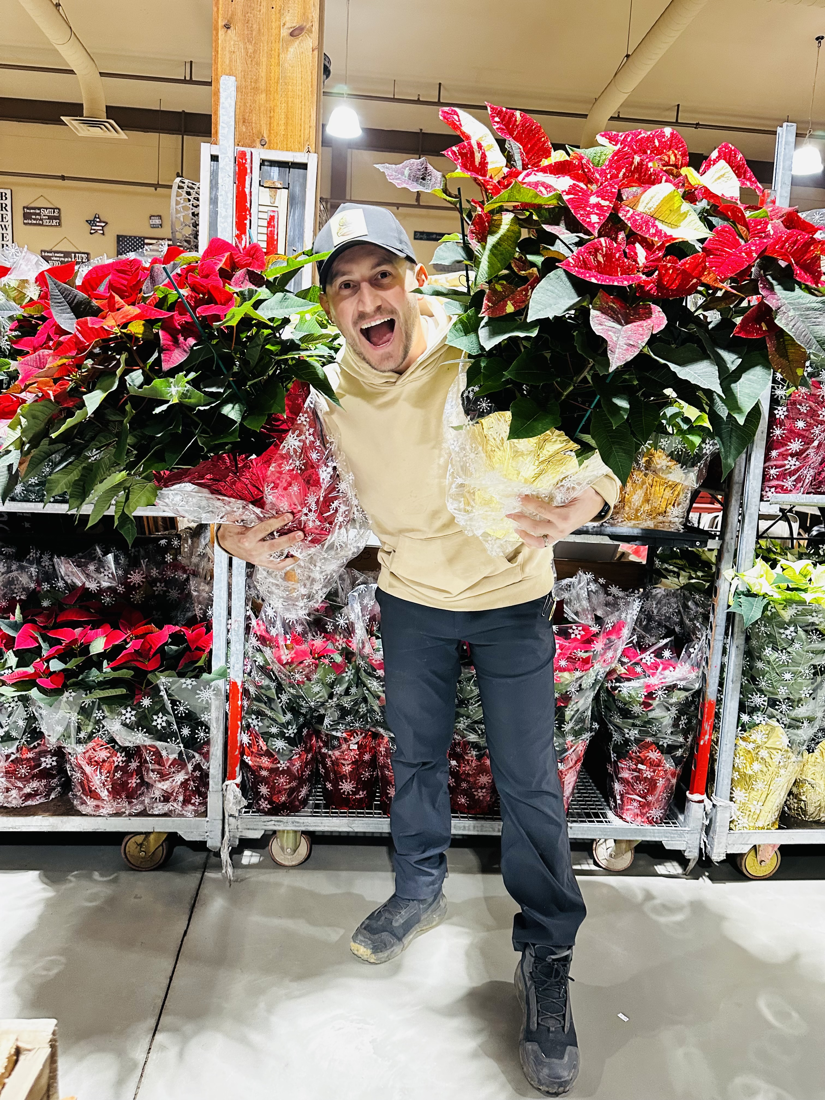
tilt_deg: -9.9
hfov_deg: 56.8
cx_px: 412
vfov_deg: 71.6
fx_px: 763
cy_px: 550
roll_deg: -3.4
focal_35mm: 24
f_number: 1.78
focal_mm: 6.86
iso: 400
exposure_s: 1/60
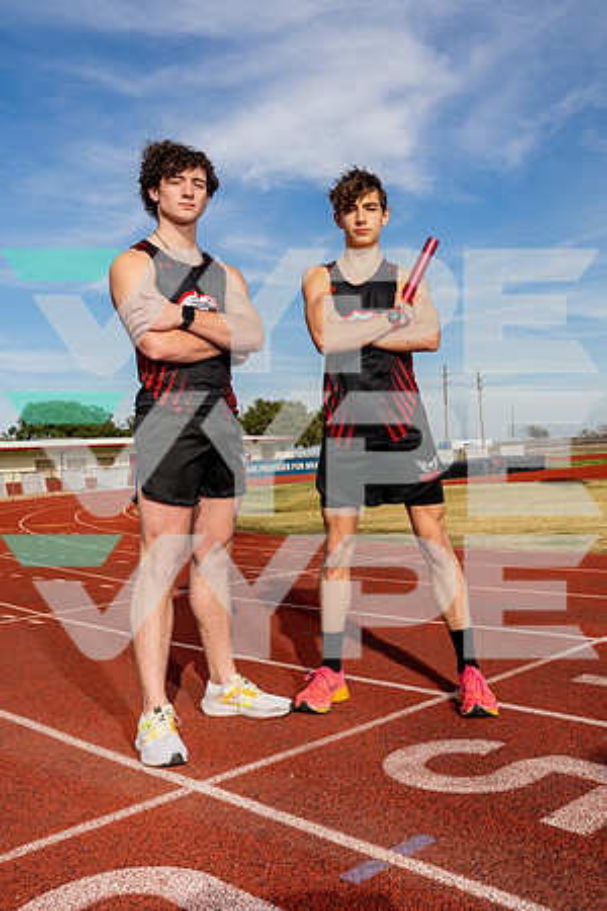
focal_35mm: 35
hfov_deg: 37.9
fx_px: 885
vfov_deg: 54.4
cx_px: 304
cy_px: 456
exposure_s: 1/640
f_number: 8
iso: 100
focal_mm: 35
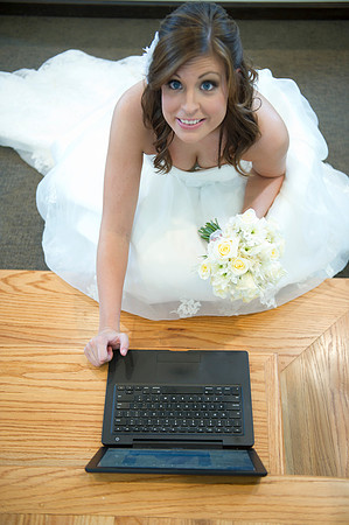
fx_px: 612
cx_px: 174
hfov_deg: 31.8
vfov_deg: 46.4
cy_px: 262
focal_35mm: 42
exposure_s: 1/60
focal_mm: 42
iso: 800
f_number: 2.8
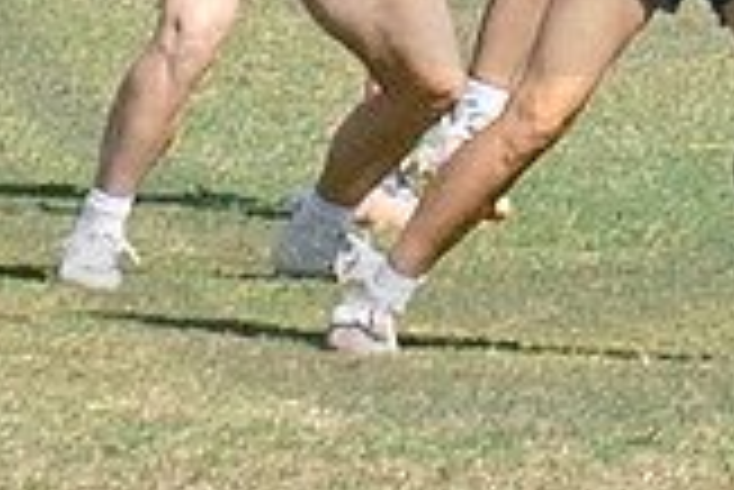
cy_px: -968
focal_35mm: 1494
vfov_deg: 0.9
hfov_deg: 1.4
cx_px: 1338
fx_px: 30487
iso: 250
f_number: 5.6
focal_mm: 70
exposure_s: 1/1250
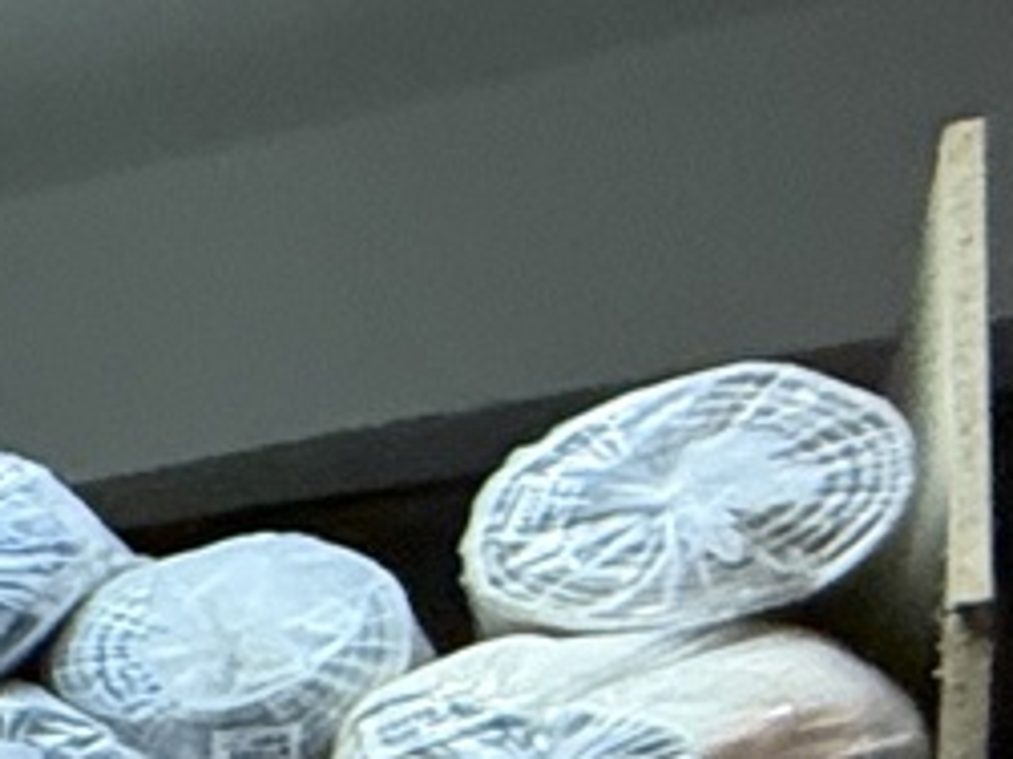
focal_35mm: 107
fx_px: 3130
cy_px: 1344
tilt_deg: +1.6
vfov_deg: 12.6
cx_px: -2607
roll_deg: +0.3
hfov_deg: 9.4
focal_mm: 2.22
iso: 400
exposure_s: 1/50
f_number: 2.2
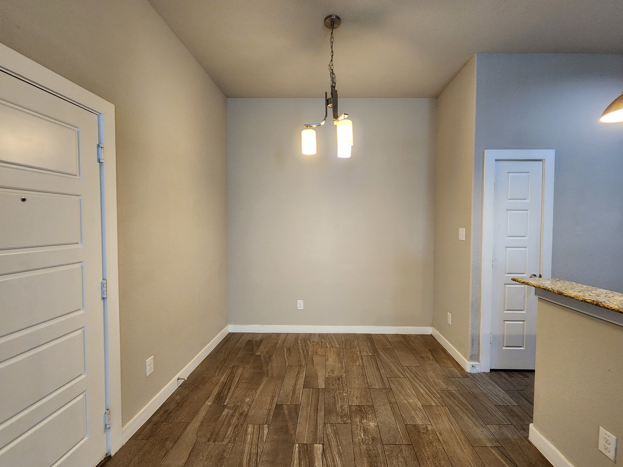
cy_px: 239
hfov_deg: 102.0
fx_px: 252
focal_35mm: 14
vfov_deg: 85.7
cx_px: 322
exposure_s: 1/60
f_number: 2.2
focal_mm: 2.2
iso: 320
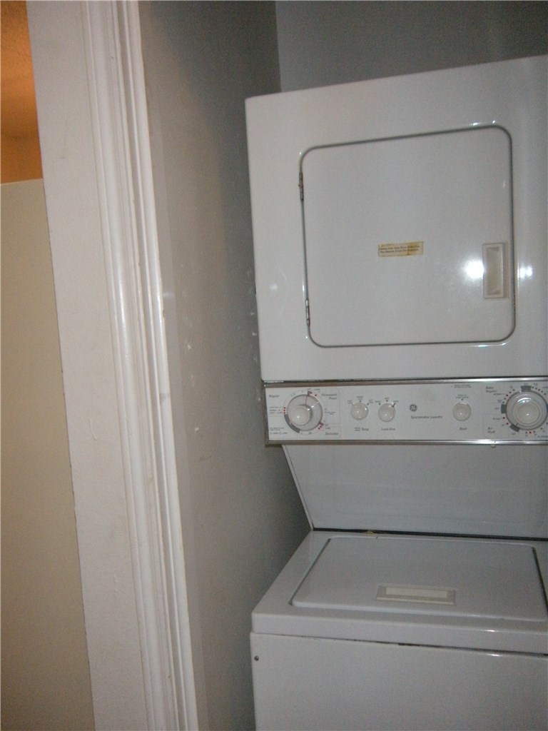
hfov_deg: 40.7
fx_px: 739
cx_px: 274
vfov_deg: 52.6
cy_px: 366
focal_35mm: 35
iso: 400
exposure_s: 1/60
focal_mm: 5.9
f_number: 3.8
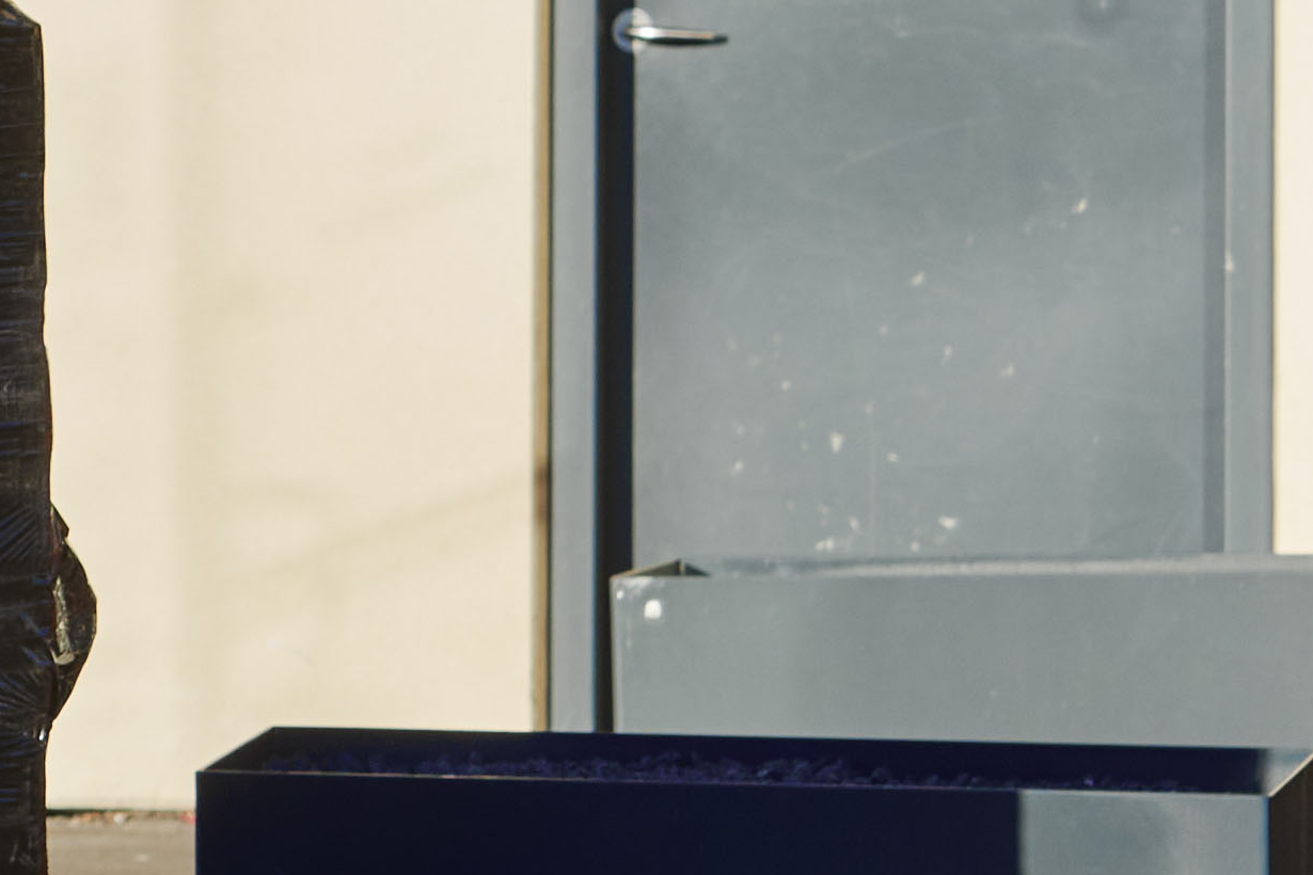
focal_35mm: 470
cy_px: -811
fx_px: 17141
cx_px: -886
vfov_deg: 2.9
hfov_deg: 4.4
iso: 200
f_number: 6.3
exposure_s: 1/400
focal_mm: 70
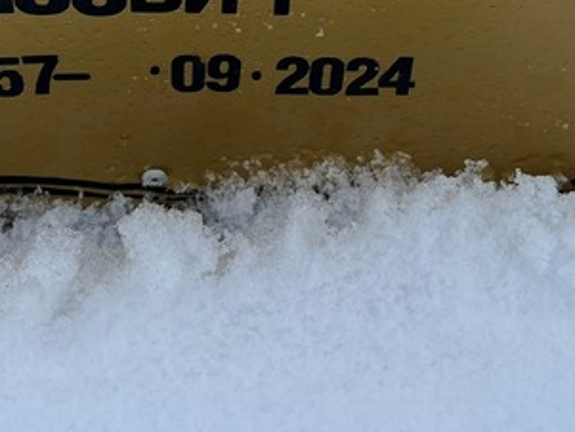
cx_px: 250
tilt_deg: -45.0
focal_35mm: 69
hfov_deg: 28.1
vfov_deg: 19.7
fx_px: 1147
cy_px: -119
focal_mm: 5.7
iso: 50
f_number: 1.5
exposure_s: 1/499
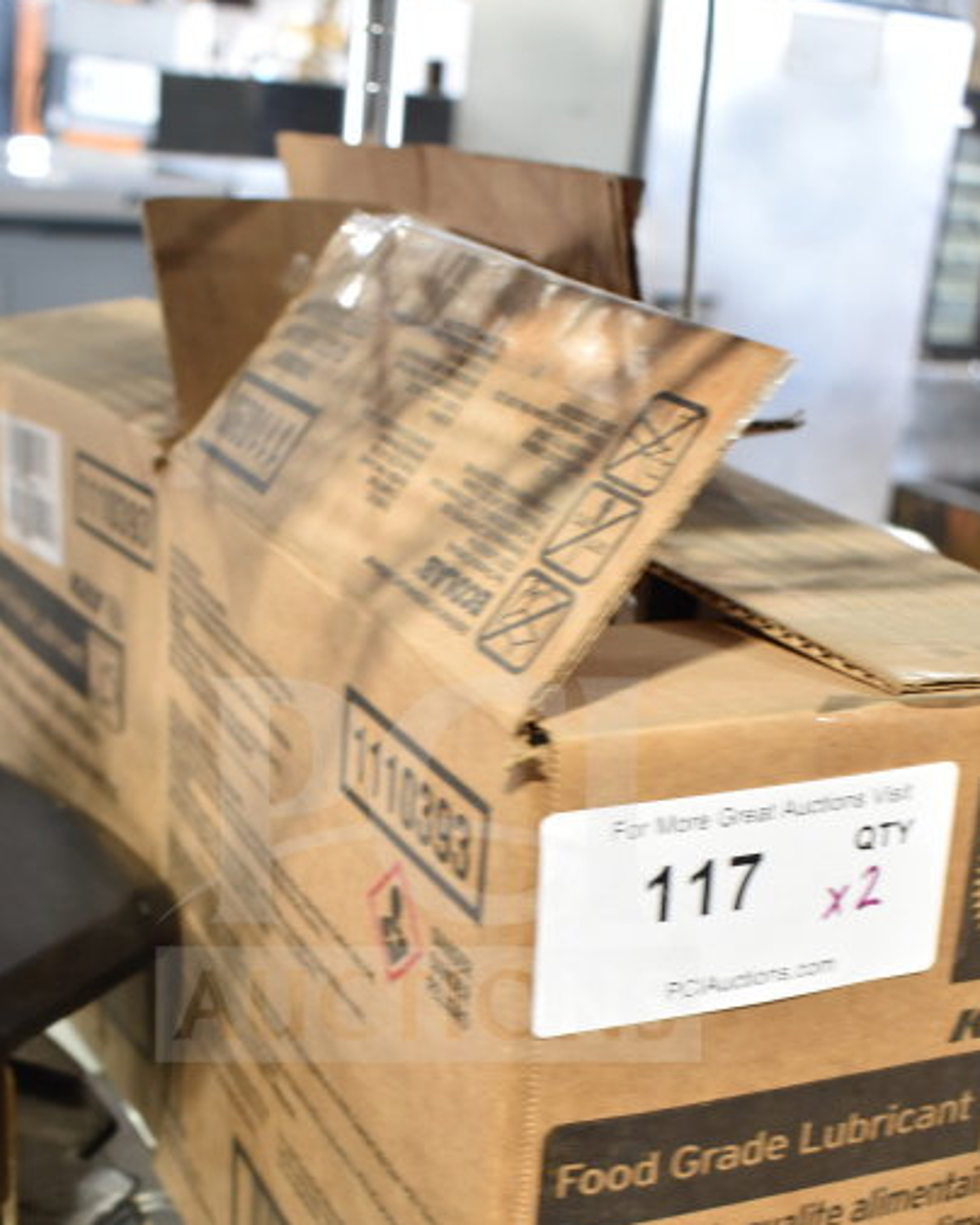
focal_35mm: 51
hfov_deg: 29.7
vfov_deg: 36.1
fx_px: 1849
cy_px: 870
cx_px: 427
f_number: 3.5
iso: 560
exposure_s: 1/30
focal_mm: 20
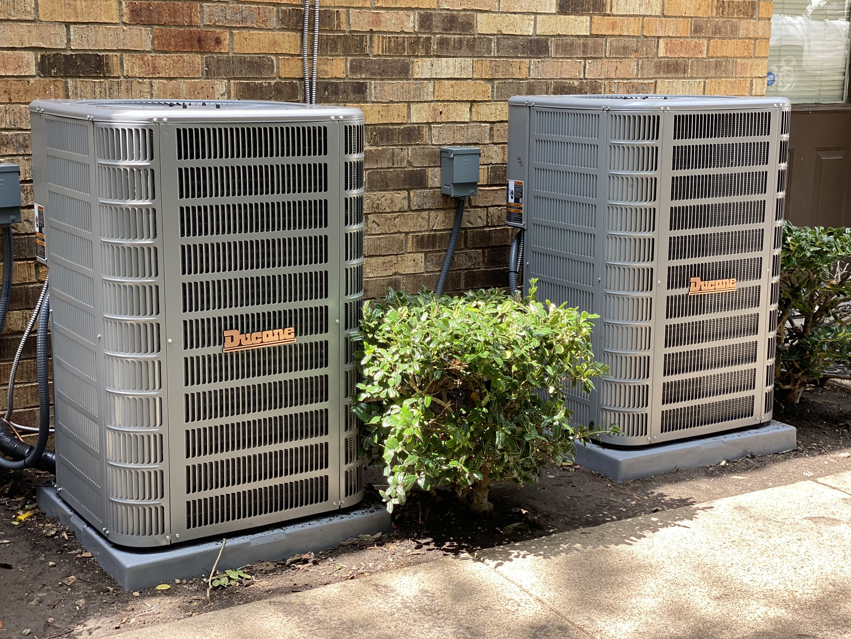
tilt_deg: -11.4
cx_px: 424
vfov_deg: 27.5
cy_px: 319
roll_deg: -1.1
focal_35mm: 53
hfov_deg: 36.2
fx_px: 1303
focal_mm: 6
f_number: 2
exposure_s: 1/122
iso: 25
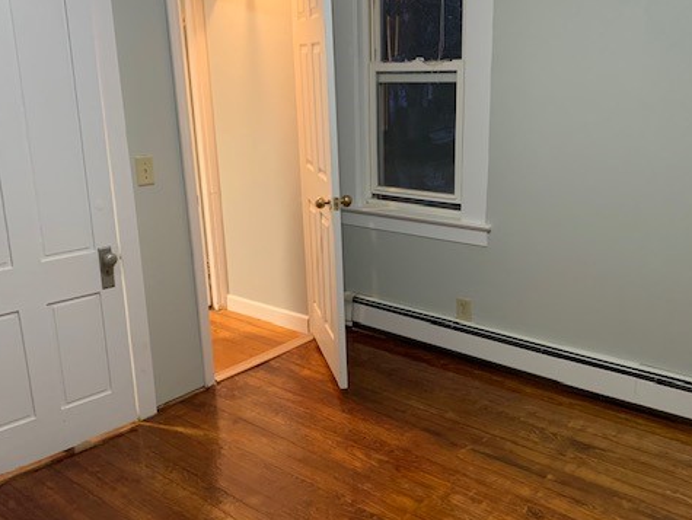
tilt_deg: -17.1
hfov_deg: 52.6
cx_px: 363
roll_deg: +2.3
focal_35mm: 35
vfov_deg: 40.7
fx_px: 700
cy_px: 265
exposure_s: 1/40
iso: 400
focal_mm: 4.25
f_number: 1.8
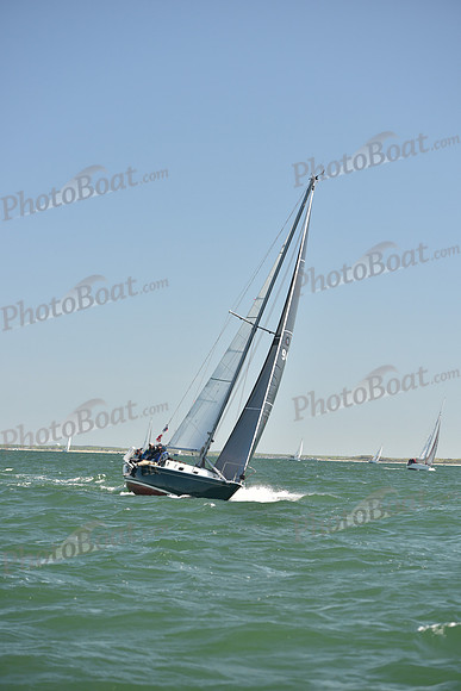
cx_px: 230
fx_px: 1824
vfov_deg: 21.5
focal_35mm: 95
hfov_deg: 14.4
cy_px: 346
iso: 250
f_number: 4.5
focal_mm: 95
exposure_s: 1/800
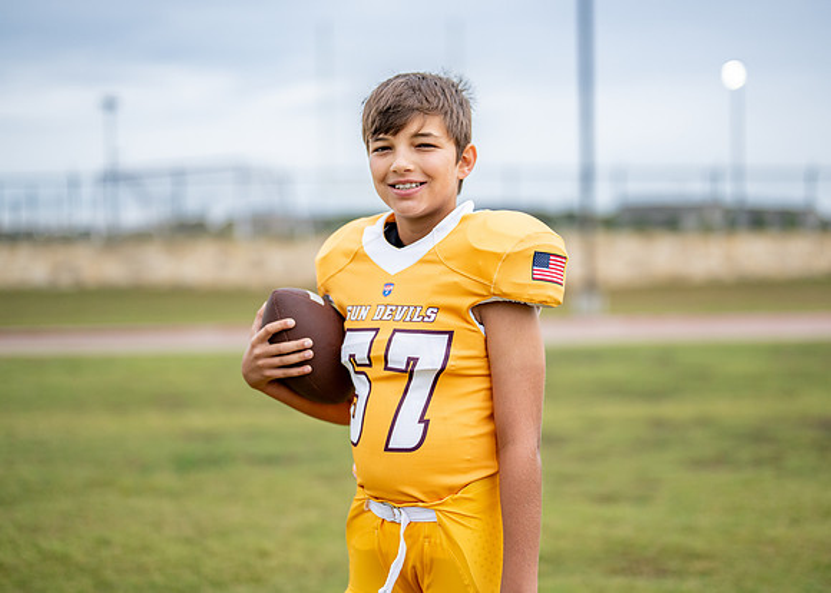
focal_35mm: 57
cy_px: 281
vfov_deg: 24.8
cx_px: 438
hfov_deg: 34.2
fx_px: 1349
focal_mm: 50
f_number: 1.2
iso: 320
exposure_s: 1/1250
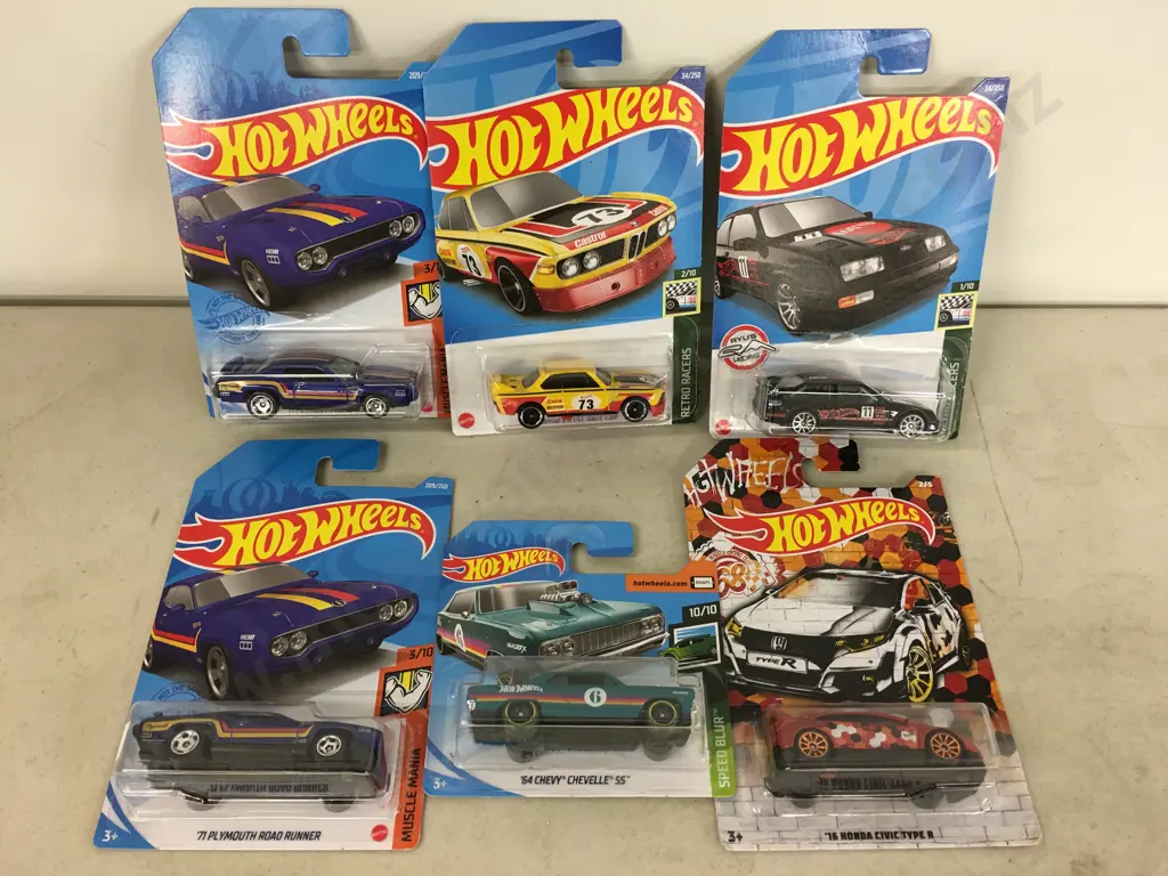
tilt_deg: -52.7
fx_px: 979
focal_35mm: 29
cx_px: 584
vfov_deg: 48.2
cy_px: 438
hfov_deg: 61.7
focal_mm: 4.15
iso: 50
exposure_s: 1/17
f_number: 2.2
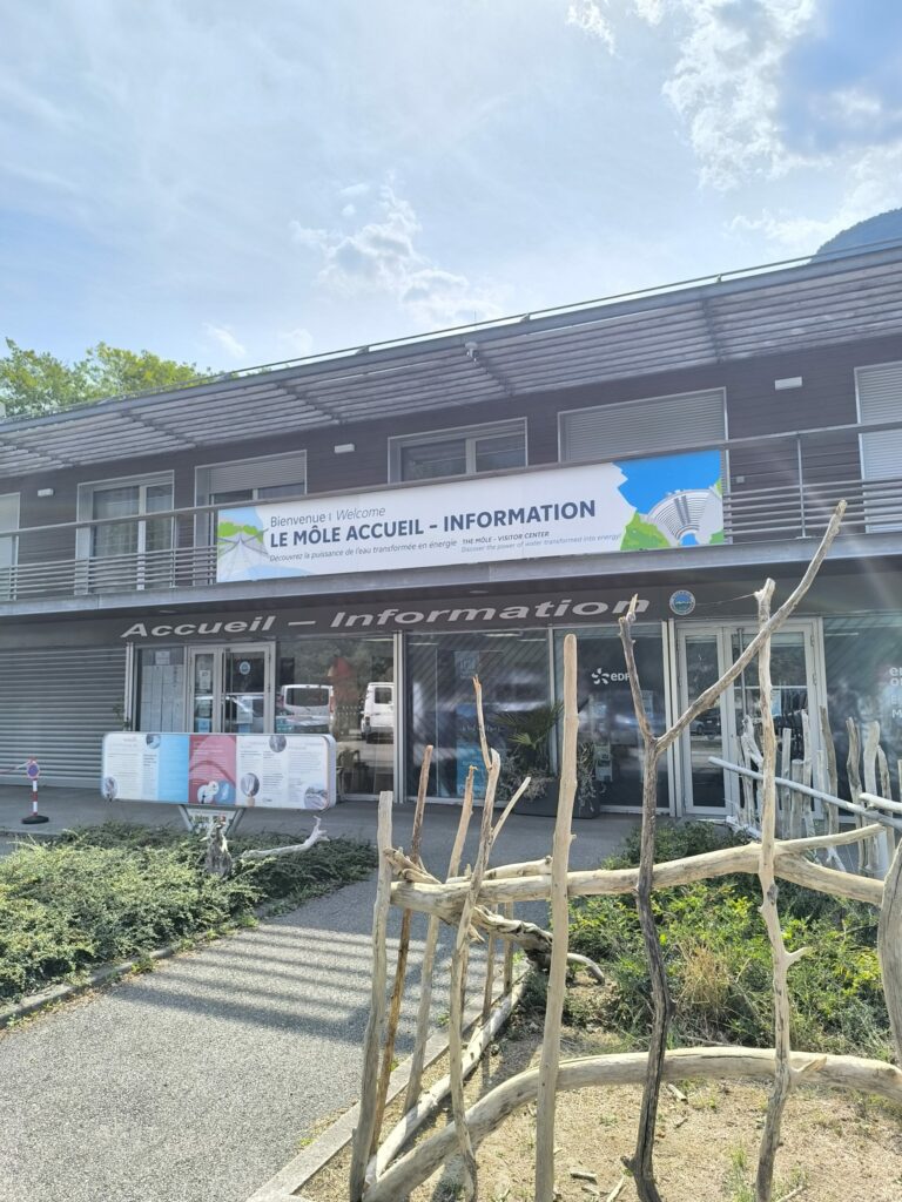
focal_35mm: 23
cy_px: 601
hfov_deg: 58.9
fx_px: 799
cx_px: 451
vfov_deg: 73.9
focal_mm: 6.14
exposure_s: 1/702
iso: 50
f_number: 1.65
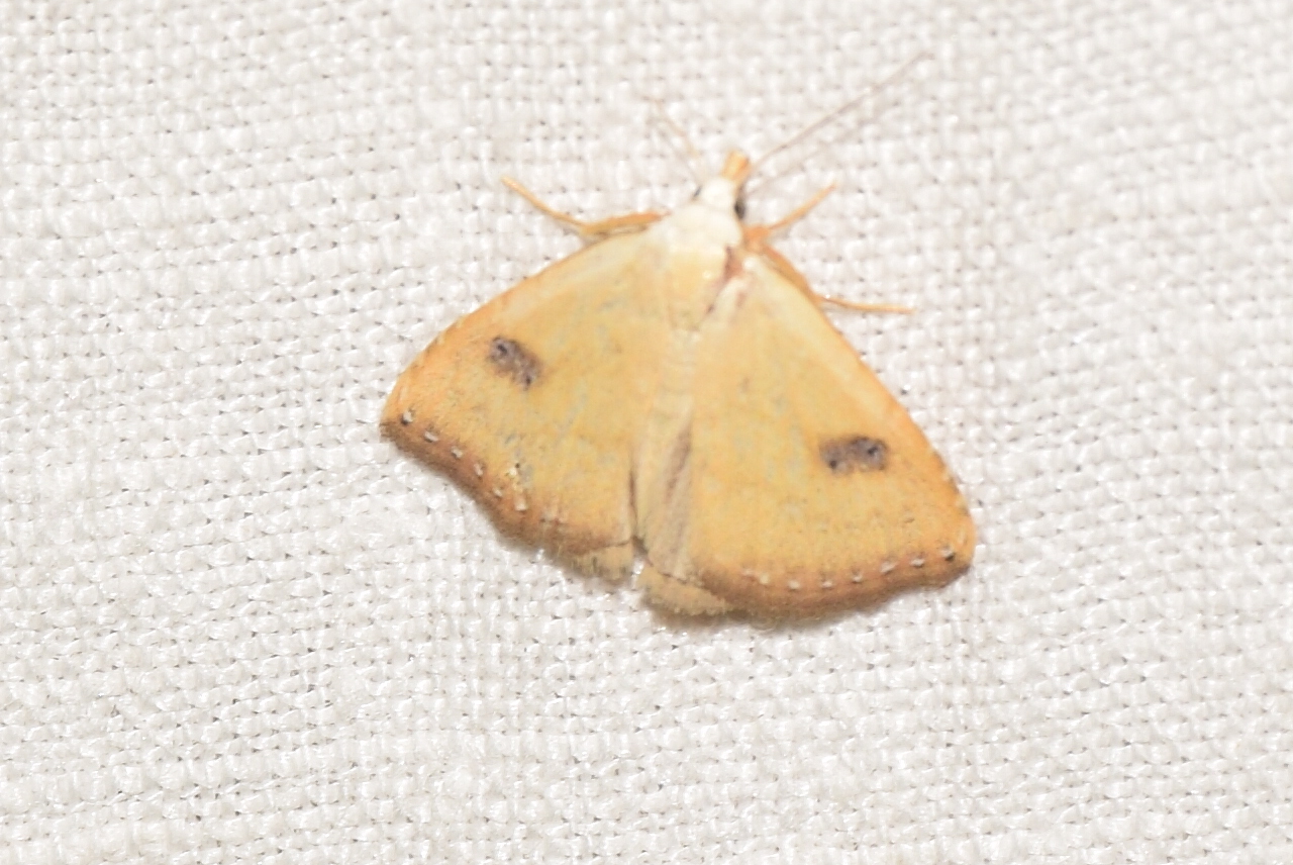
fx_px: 7549
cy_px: 432
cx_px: 646
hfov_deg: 9.8
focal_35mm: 210
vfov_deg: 6.6
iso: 100
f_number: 13
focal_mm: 140
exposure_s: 1/160
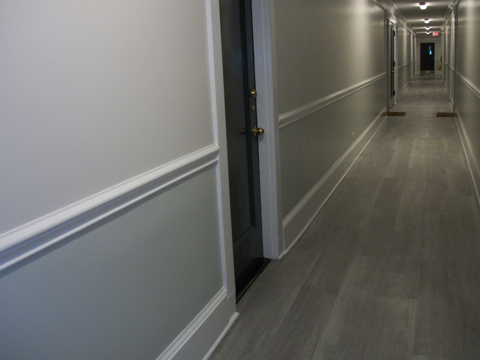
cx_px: 228
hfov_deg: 50.1
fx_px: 513
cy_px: 174
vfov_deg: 38.7
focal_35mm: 37
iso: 160
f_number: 2.9
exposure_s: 1/60
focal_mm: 5.7
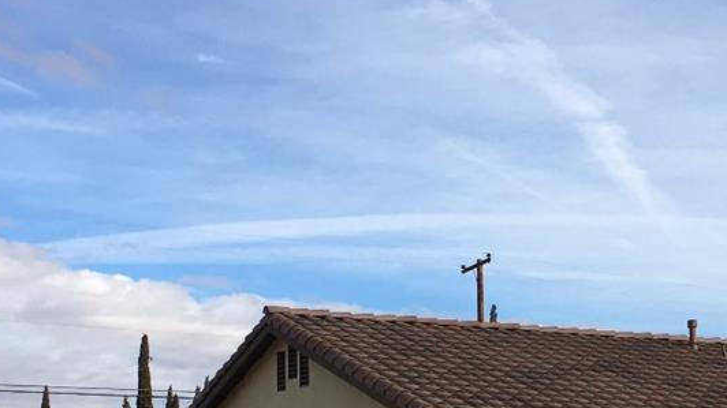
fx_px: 1715
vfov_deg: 13.0
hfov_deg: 23.5
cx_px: 618
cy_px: 574
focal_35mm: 89
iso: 25
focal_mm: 4.15
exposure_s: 1/1832
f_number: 2.2
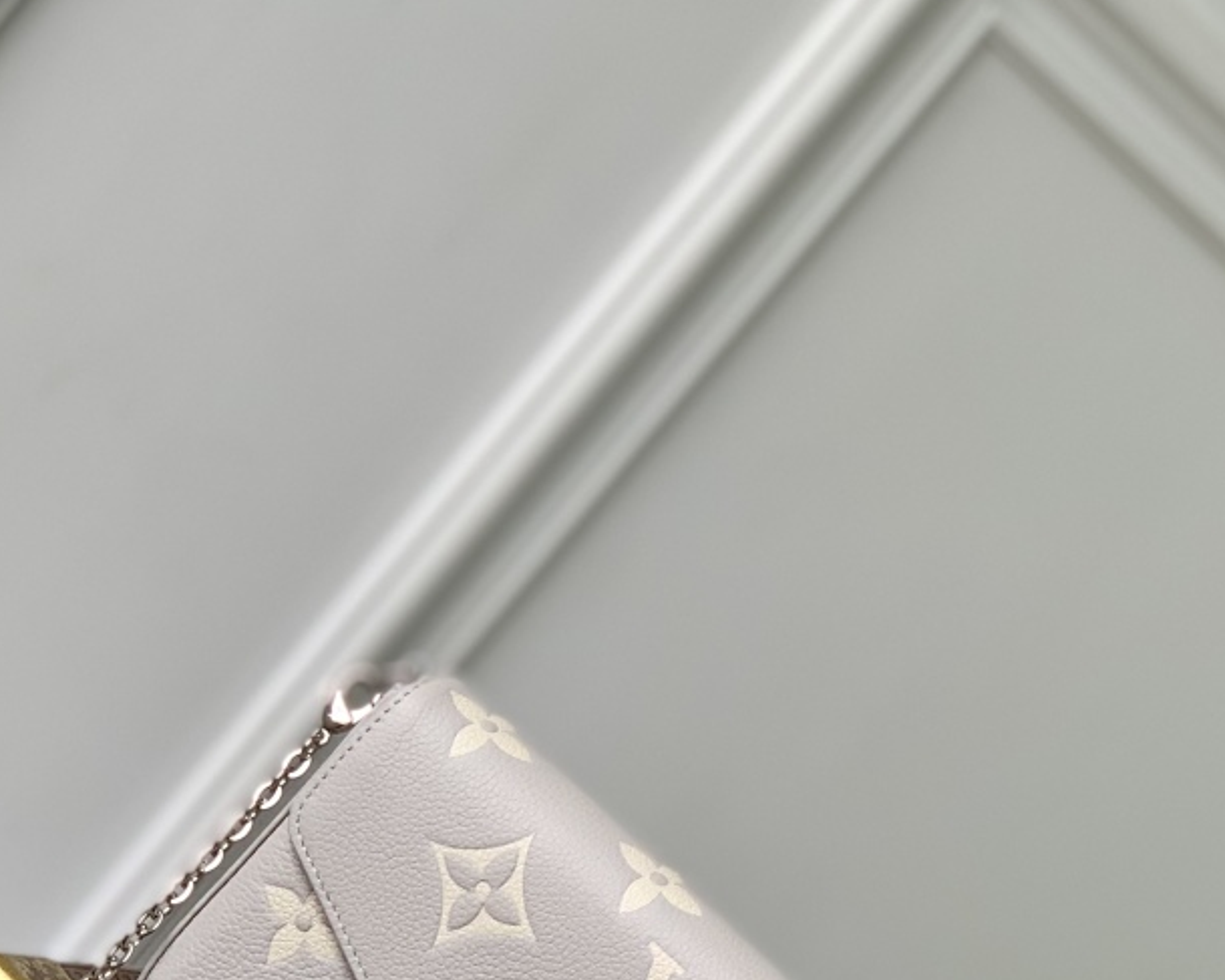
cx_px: 849
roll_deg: -40.9
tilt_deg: -8.6
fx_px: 4350
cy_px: 1048
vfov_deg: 12.6
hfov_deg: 16.0
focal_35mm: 120
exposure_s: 1/122
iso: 50
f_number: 2.4
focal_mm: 6
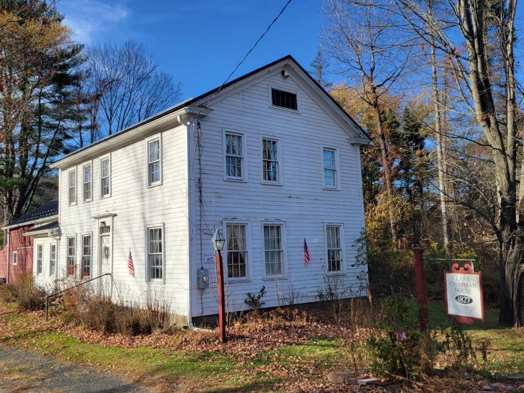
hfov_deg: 55.1
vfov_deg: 42.9
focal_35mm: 33
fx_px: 499
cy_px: 196
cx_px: 219
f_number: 1.8
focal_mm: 5.4
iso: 40
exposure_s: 1/1380
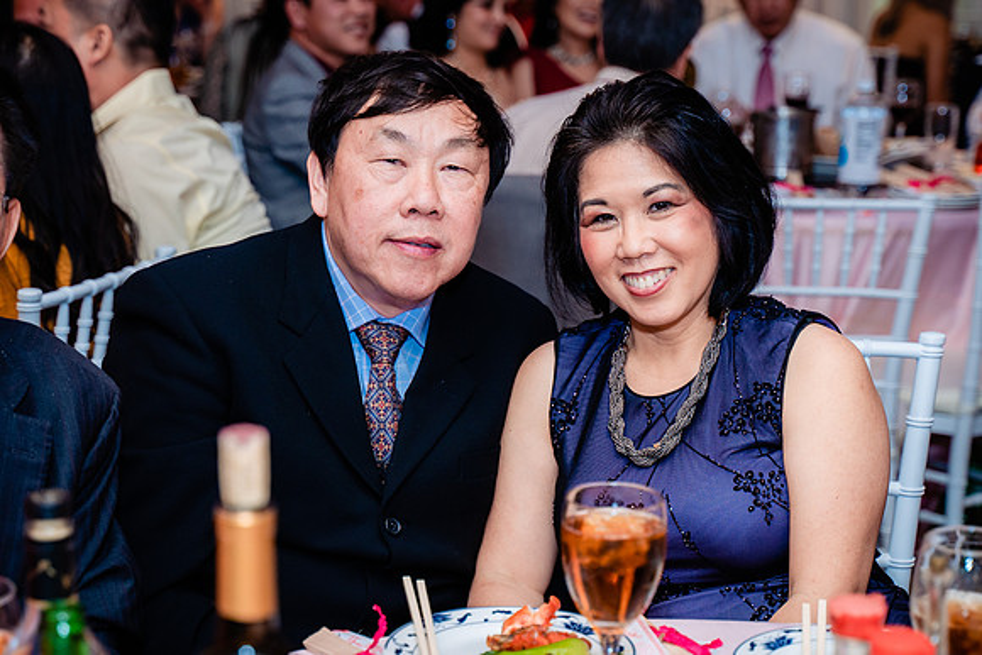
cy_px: 307
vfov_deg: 18.2
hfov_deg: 27.1
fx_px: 2041
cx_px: 473
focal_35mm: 75
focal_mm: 57
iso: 640
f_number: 3.5
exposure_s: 1/160
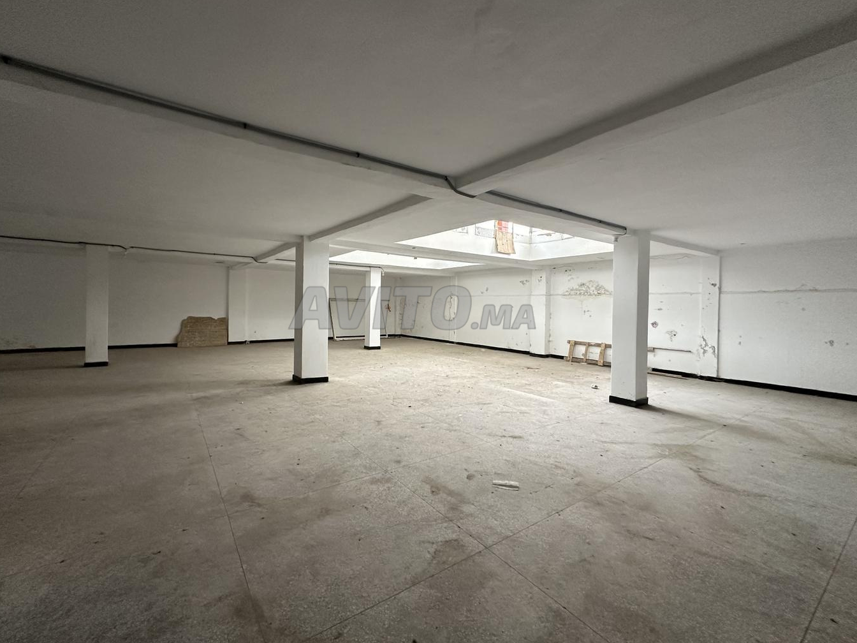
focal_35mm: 15
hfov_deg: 98.1
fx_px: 371
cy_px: 307
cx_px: 412
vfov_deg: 81.7
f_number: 2.2
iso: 250
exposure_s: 1/99
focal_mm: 2.22
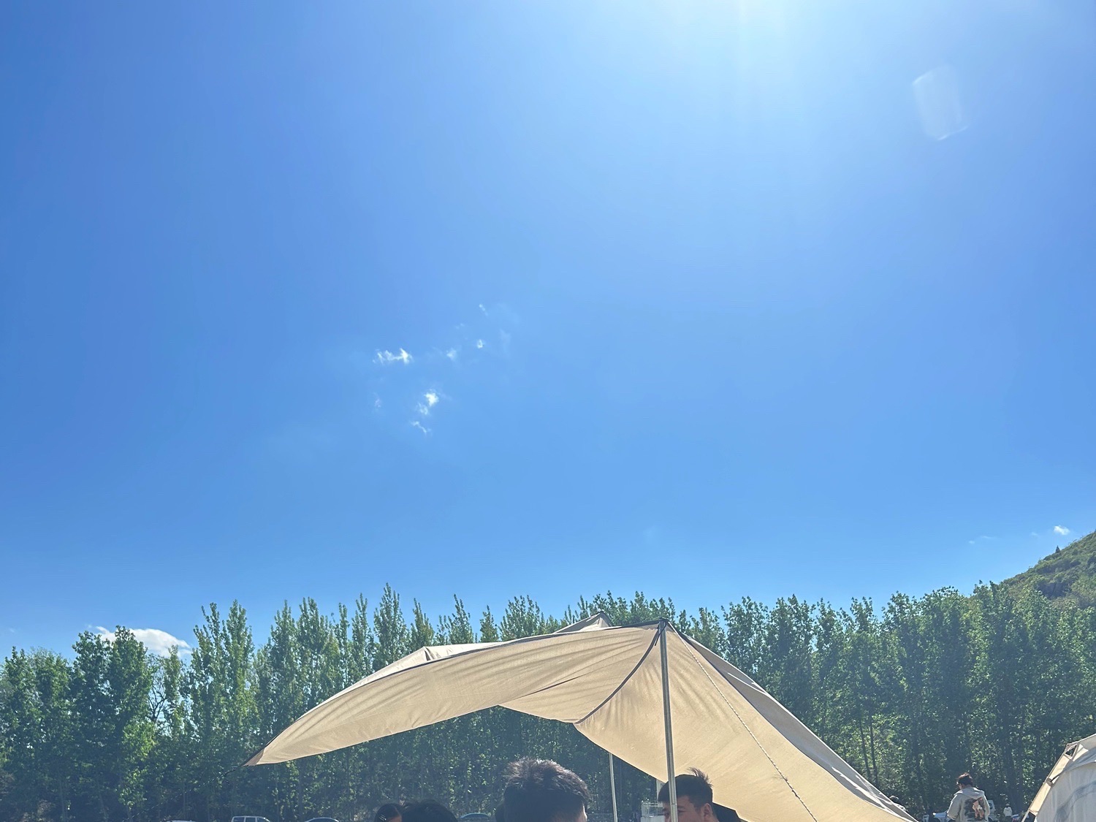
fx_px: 823
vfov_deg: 53.1
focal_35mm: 26
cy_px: 411
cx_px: 548
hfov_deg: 67.3
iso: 50
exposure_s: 1/3968
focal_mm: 5.7
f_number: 1.5
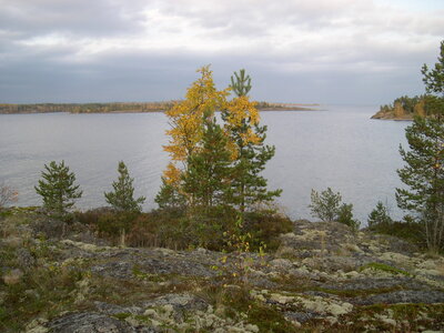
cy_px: 166
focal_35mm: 38
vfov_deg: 37.7
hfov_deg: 49.0
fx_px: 487
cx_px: 222
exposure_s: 1/179
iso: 100
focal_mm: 8
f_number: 2.8
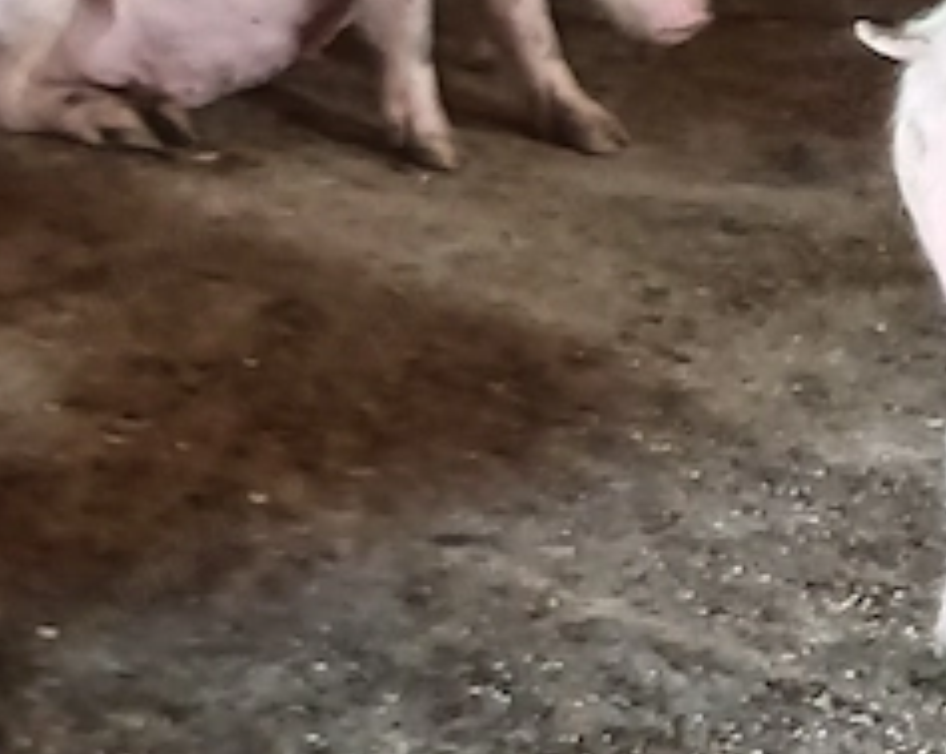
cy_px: 301
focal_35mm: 119
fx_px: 3328
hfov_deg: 16.2
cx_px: 567
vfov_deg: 12.9
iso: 2010
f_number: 1.8
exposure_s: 1/16.7
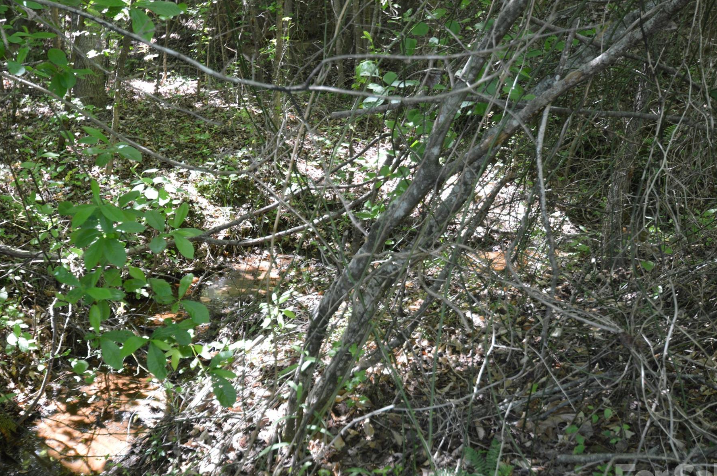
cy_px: 269
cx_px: 331
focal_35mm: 38
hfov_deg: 50.7
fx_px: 756
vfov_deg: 34.9
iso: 450
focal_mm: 22
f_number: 4.5
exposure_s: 1/60
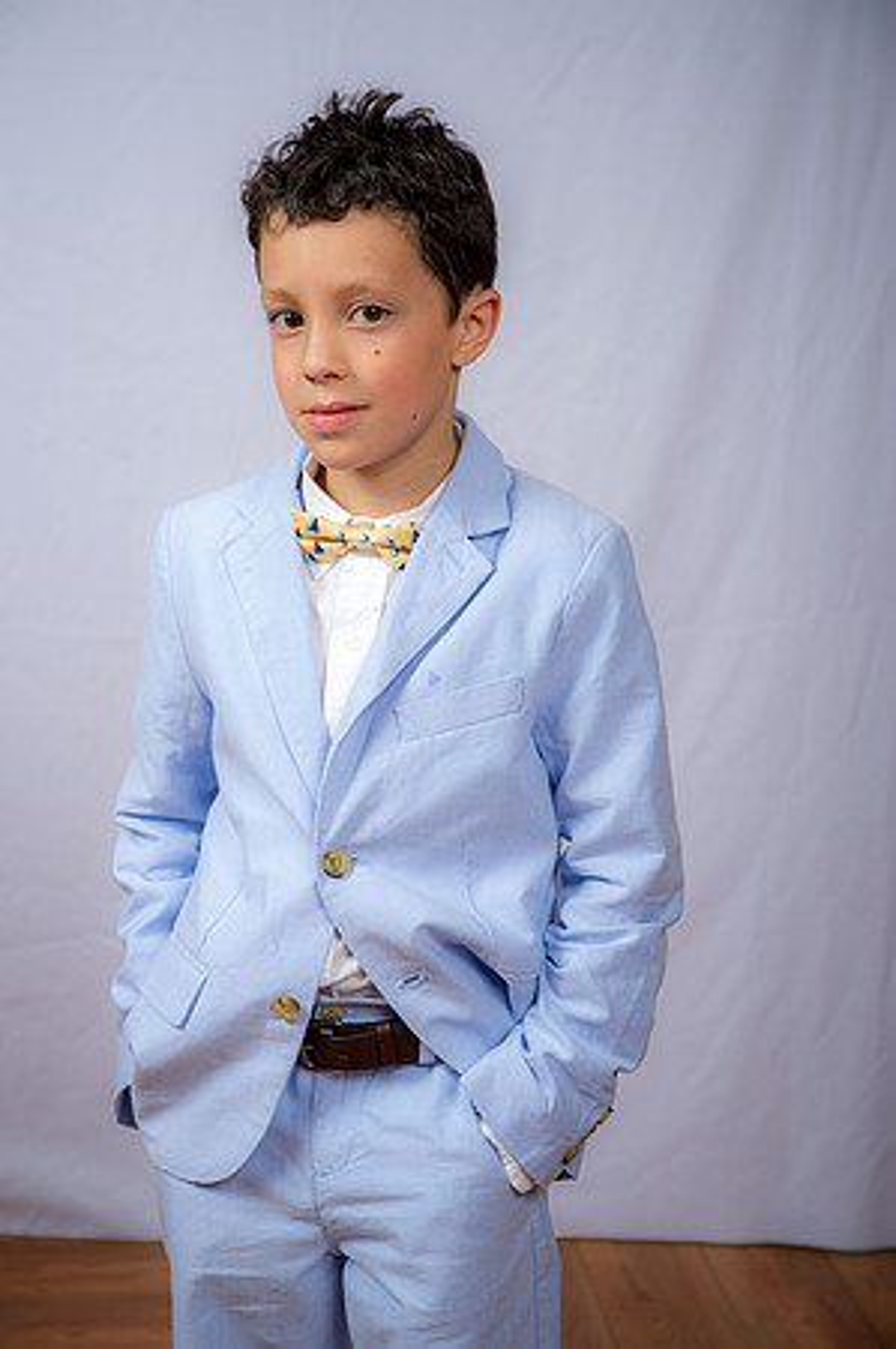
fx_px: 2619
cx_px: 448
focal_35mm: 70
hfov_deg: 19.4
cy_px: 674
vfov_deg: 28.9
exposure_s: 1/160
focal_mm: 70
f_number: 6.3
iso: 250
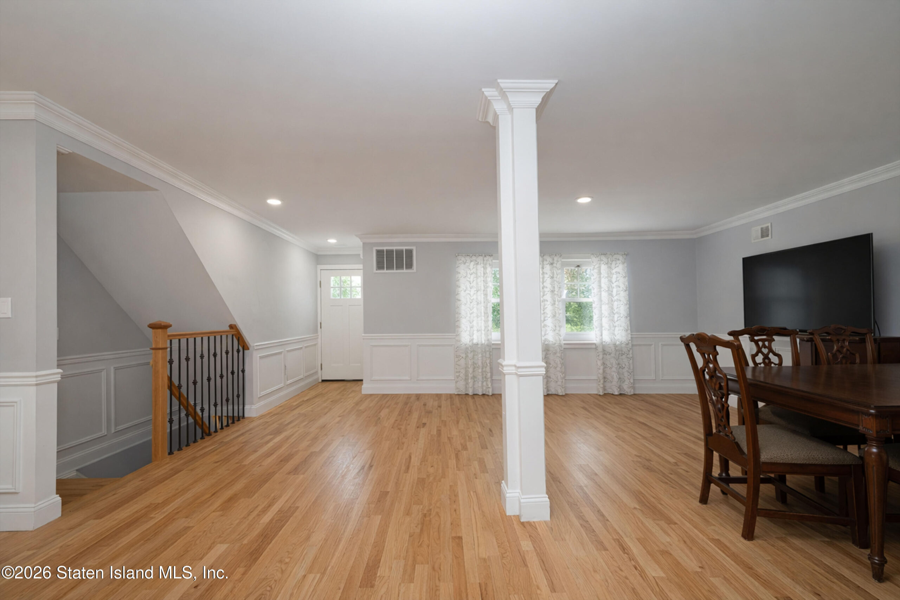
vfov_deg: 73.8
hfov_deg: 96.7
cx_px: 450
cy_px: 300
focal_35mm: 16
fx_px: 400
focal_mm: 16
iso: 64
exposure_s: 1/30
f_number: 4
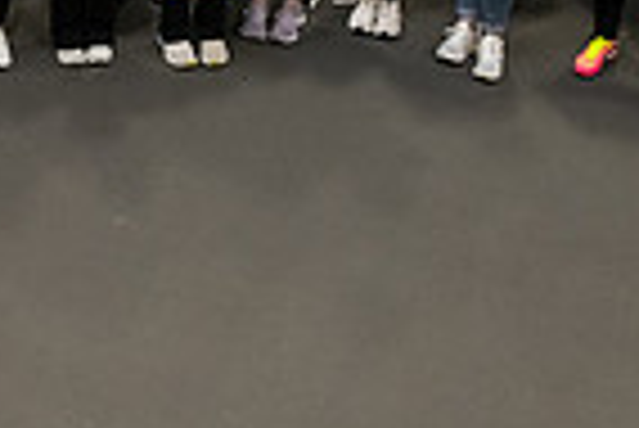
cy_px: -124
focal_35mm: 131
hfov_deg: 15.2
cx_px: -63
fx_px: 2328
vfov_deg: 10.3
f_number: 4.5
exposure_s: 1/250
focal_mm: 32
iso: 5000
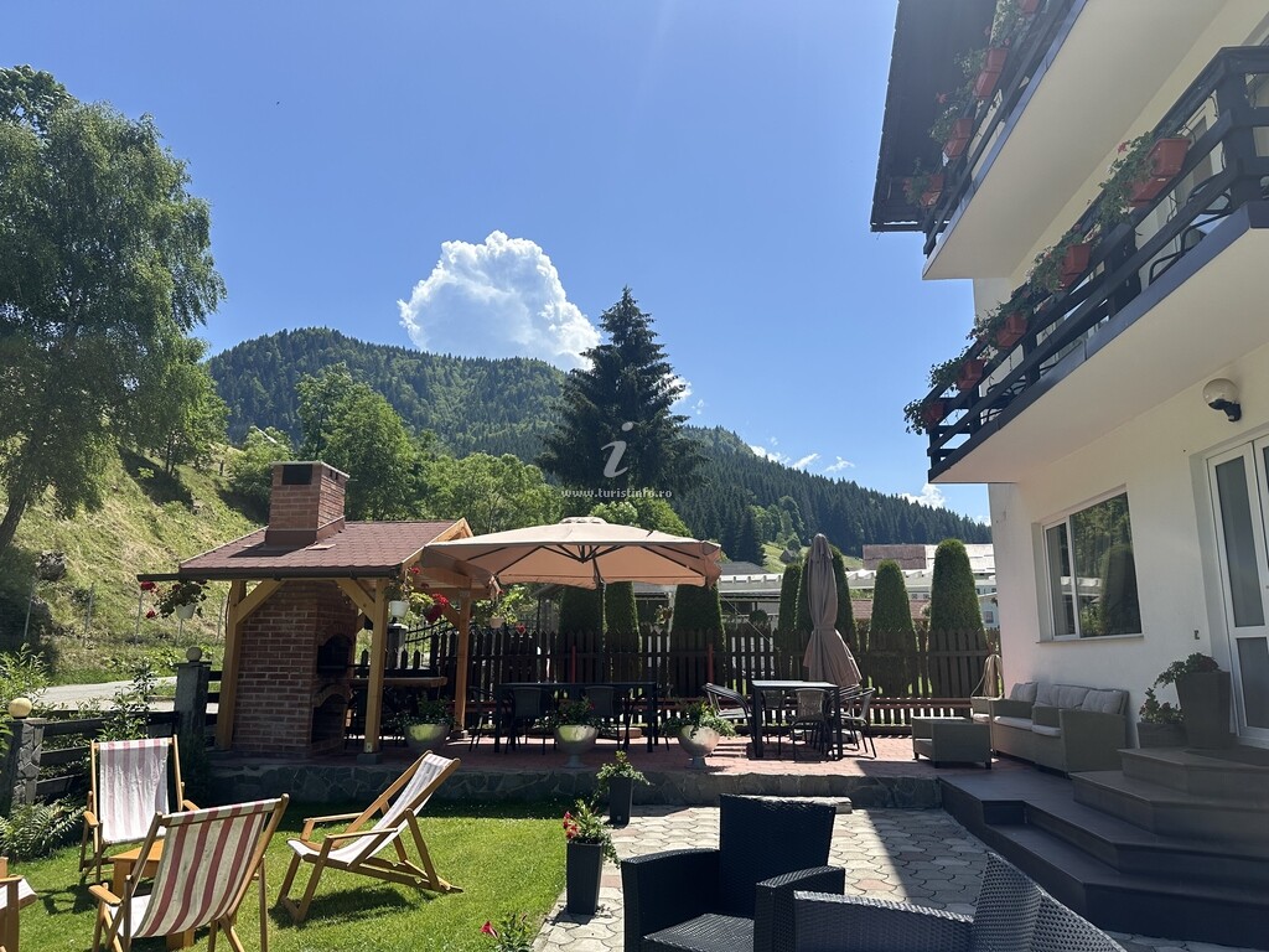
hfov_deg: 71.6
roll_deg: -0.8
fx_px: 880
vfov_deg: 56.8
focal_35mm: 24
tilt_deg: +11.8
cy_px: 476
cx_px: 634
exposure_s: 1/4545
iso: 80
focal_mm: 6.86
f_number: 1.78
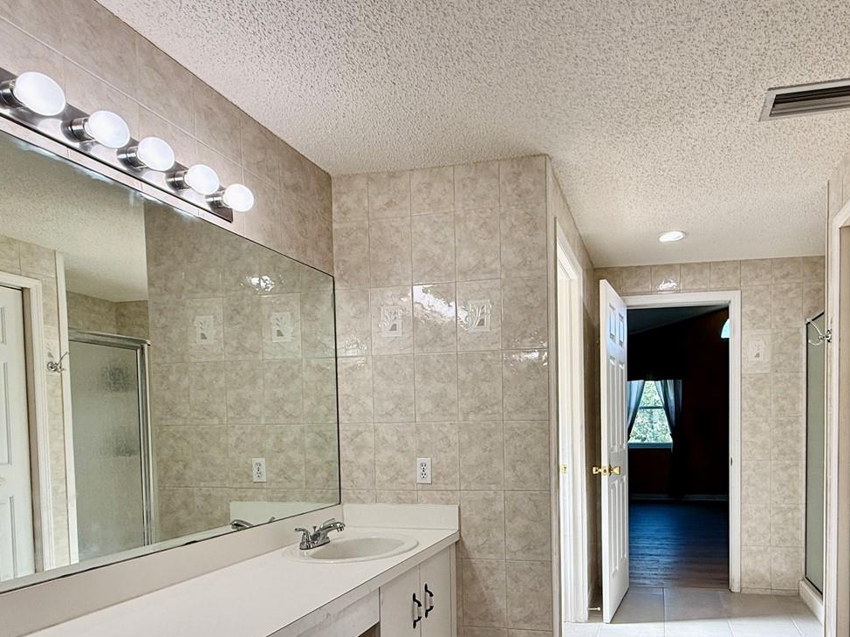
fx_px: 565
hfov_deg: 72.2
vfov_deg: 57.0
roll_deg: +0.9
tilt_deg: -3.7
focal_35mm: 23
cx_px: 552
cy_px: 447
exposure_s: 1/132
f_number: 2.2
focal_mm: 2.22
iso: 64
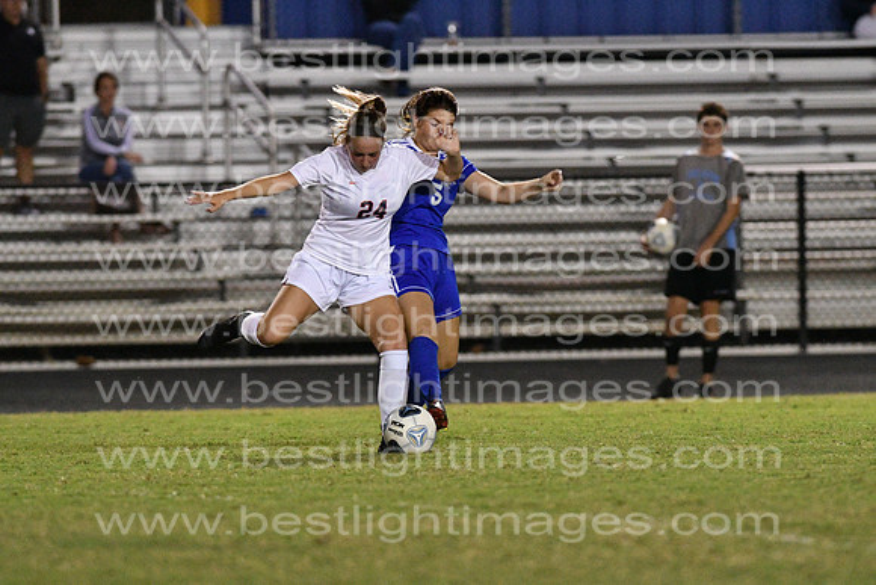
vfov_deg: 3.1
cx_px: 438
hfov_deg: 4.6
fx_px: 10952
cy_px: 292
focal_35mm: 450
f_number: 3.5
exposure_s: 1/640
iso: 10000
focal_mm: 300
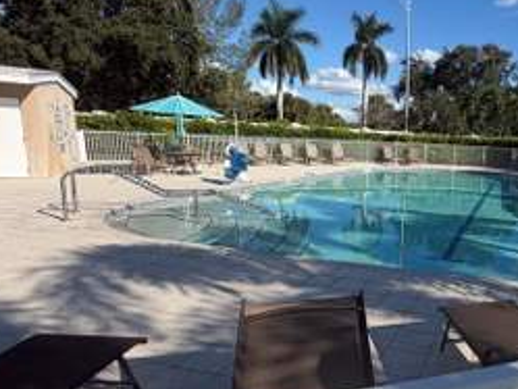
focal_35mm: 27
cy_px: 218
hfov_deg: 58.9
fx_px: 404
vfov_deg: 51.3
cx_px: 433
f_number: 2.2
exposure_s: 1/1001
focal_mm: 2.22
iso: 20
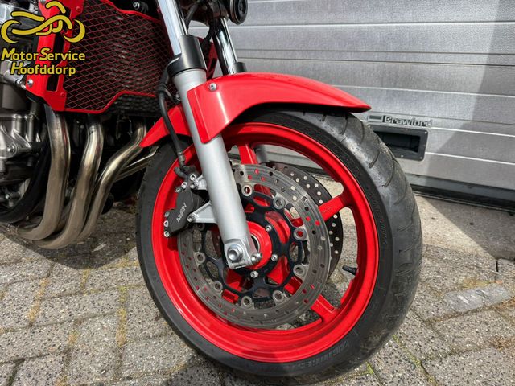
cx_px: 258
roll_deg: -1.6
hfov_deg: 71.6
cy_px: 193
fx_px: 357
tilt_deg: -21.9
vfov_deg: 56.8
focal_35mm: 24
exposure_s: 1/4405
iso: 100
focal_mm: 6.76
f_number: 1.78
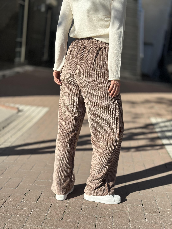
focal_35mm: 48
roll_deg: -7.5
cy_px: 114
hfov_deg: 30.3
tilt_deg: -11.9
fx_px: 318
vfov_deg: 39.7
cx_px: 86
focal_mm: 6.86
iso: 100
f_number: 1.78
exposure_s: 1/5556
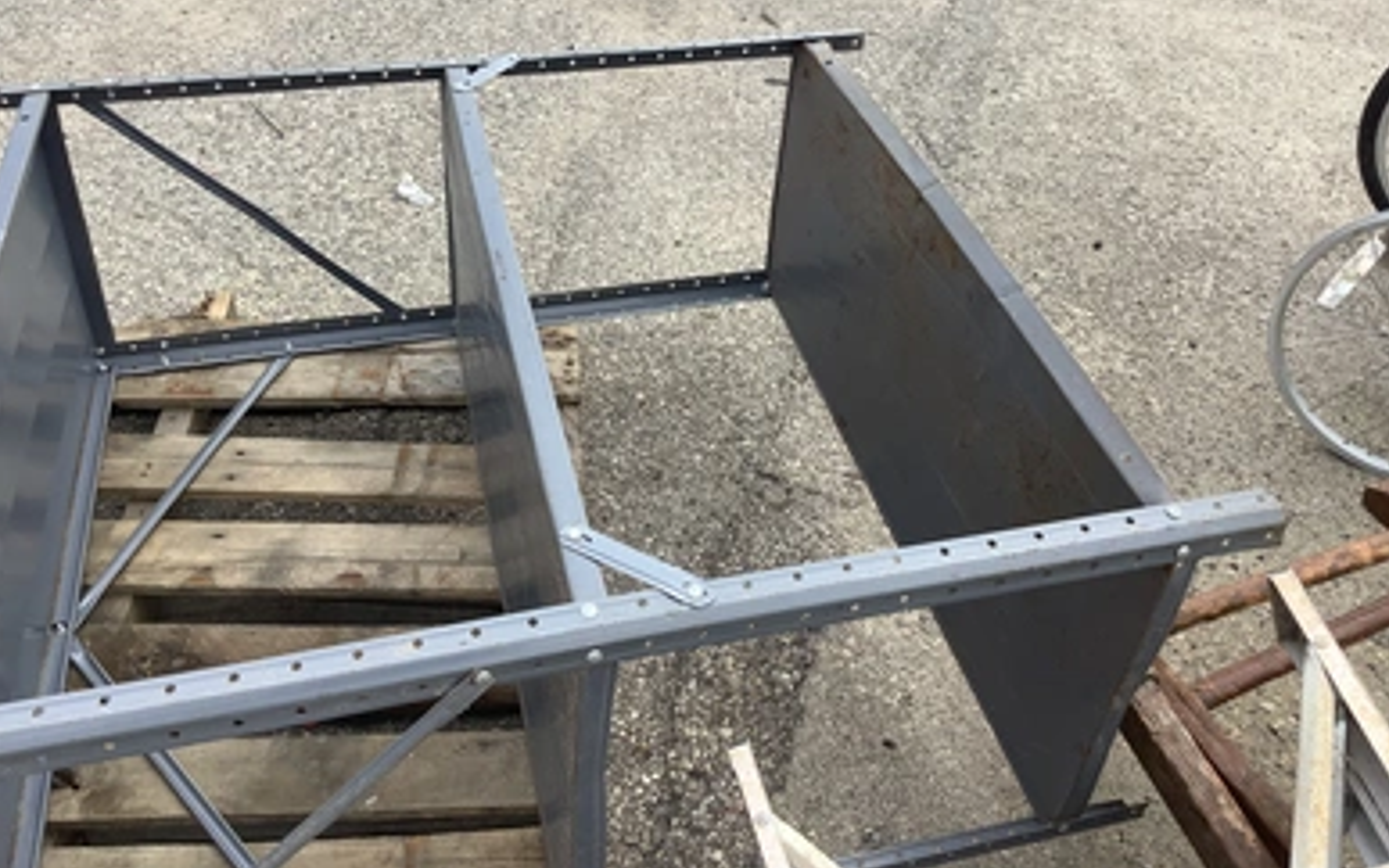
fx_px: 1287
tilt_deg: -37.6
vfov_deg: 37.1
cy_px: 348
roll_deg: +0.9
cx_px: 678
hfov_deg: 56.7
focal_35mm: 34
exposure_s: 1/359
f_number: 2.4
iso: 25
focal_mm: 3.3
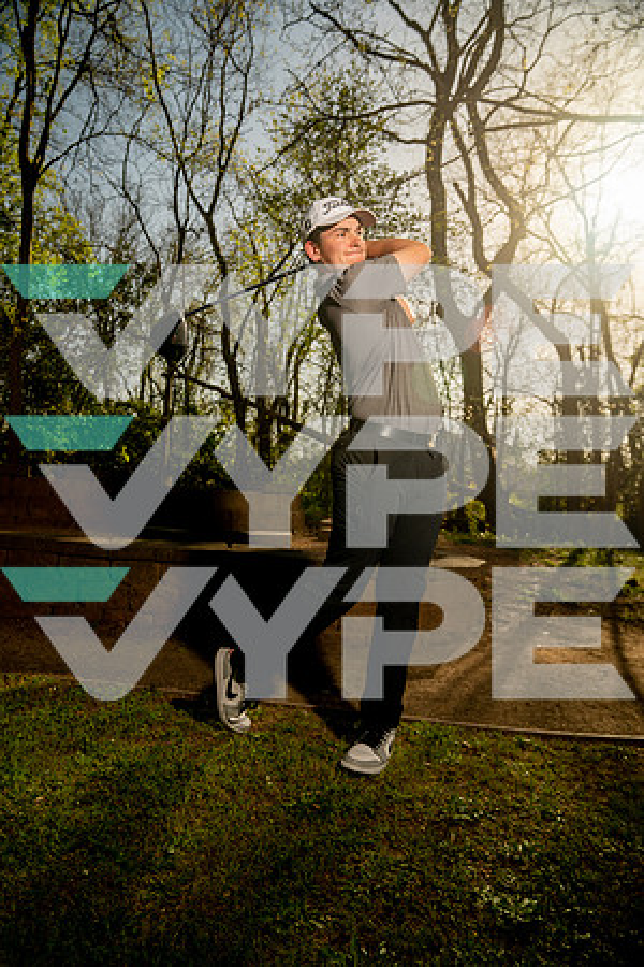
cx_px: 322
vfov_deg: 65.5
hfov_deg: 46.4
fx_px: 751
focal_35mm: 28
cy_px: 484
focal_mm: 28
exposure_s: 1/250
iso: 125
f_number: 4.5
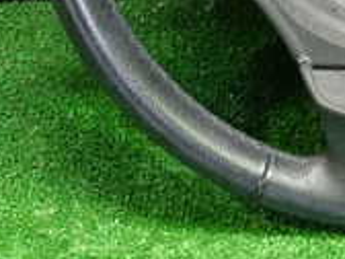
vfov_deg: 13.2
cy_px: -115
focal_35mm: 107
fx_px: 1066
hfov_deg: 17.7
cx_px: 386
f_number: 2.3
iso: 800
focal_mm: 5.4
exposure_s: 1/25
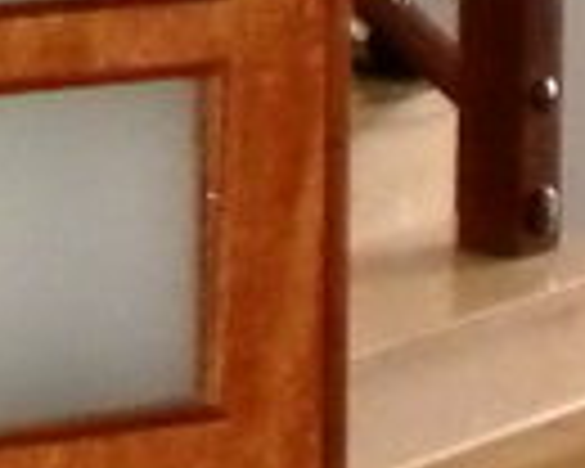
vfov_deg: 6.5
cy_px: 11
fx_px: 4086
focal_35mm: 236
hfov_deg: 7.8
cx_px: -576
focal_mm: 6.3
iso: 400
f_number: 3.1
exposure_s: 1/60
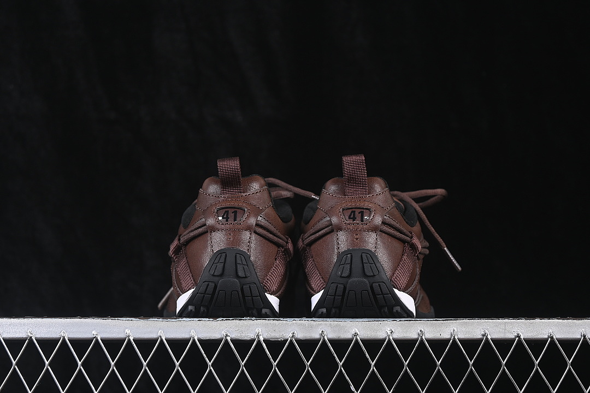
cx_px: 295
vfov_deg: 18.2
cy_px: 196
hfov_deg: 27.0
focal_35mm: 75
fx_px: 1229
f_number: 6.3
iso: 160
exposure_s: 1/60
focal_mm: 50
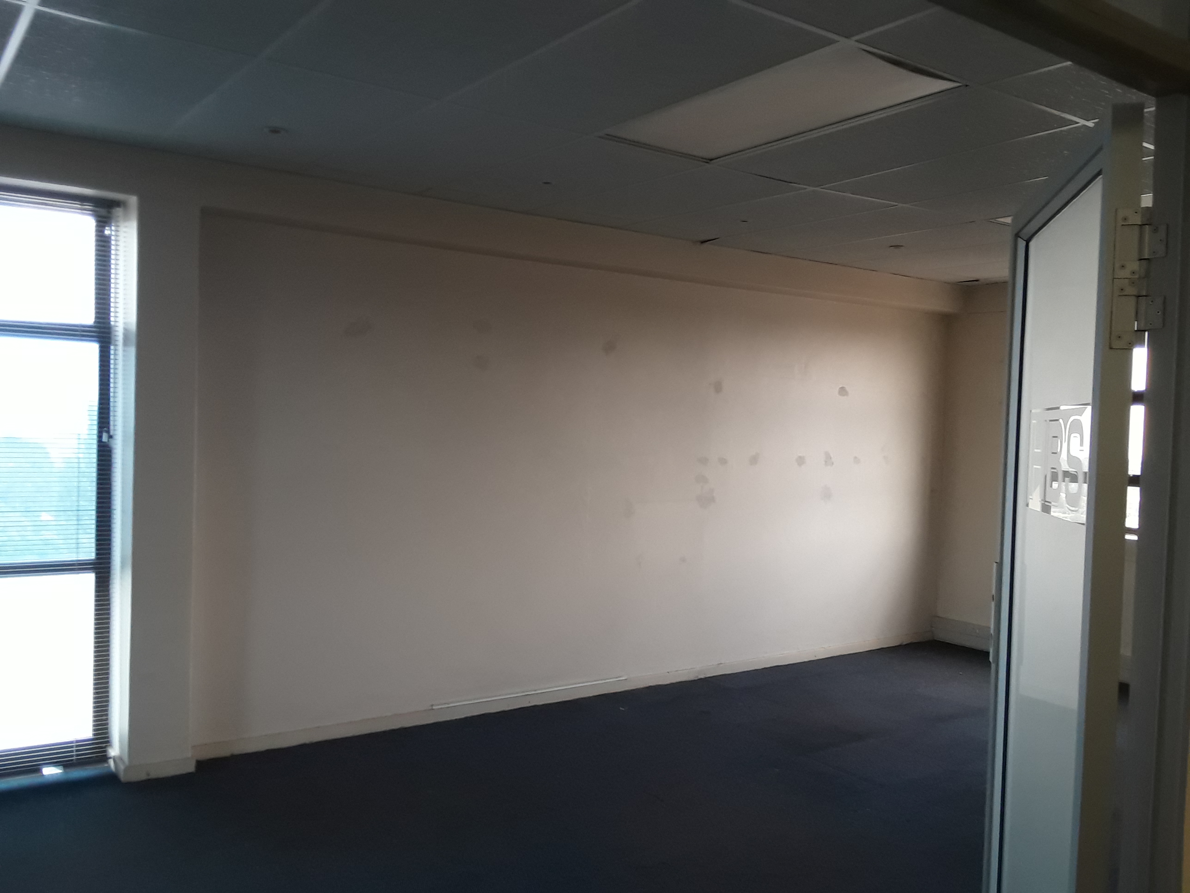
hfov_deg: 60.0
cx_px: 595
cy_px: 446
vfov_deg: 46.8
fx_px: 1031
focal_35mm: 30
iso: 64
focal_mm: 2.2
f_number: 1.9
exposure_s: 1/50
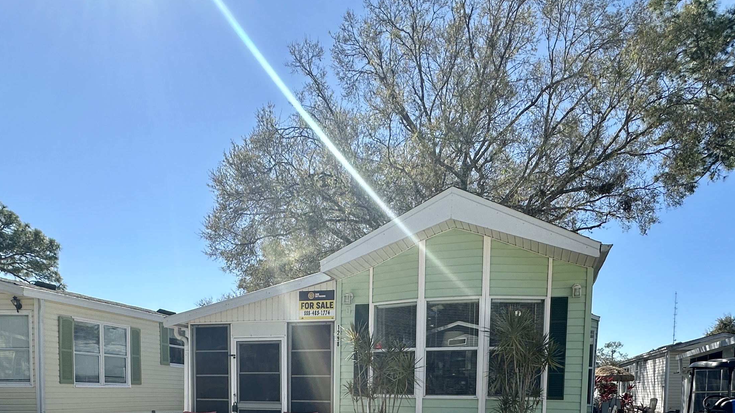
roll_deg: -0.3
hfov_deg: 67.9
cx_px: 367
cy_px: 434
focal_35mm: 28
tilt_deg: -4.1
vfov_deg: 36.3
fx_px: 546
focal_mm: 2.22
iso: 40
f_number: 2.2
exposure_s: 1/1473
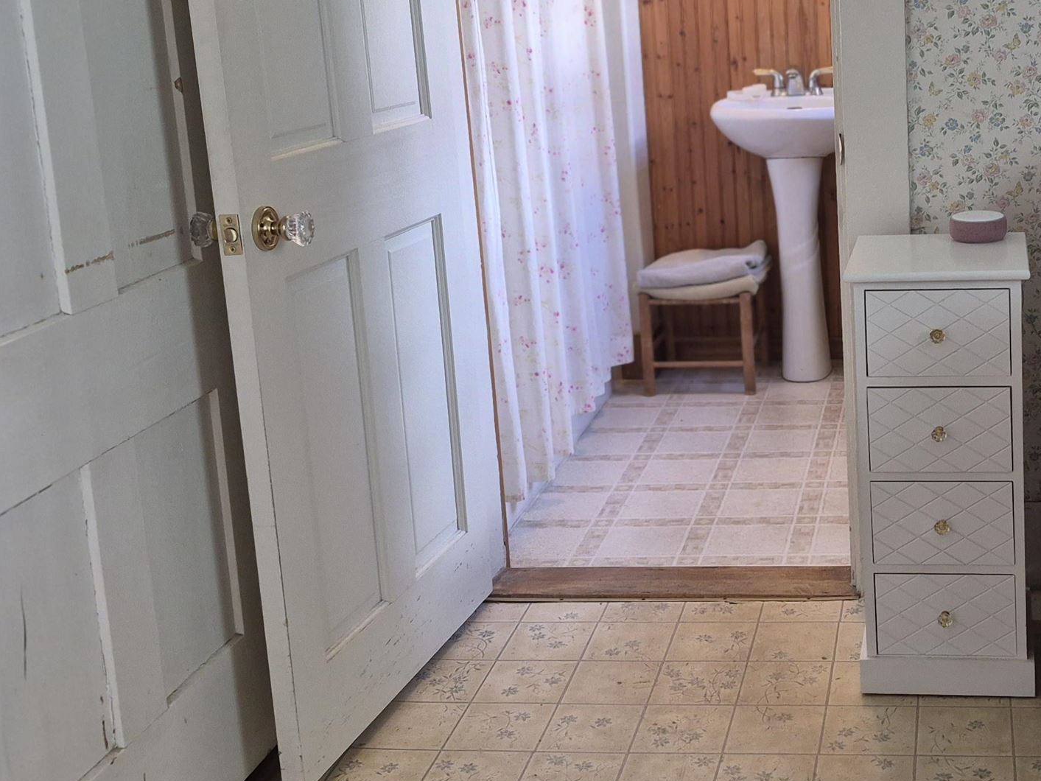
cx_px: 789
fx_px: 1504
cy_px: 259
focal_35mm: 50
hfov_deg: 37.2
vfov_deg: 28.9
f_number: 1.8
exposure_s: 1/120
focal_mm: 5.4
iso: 400
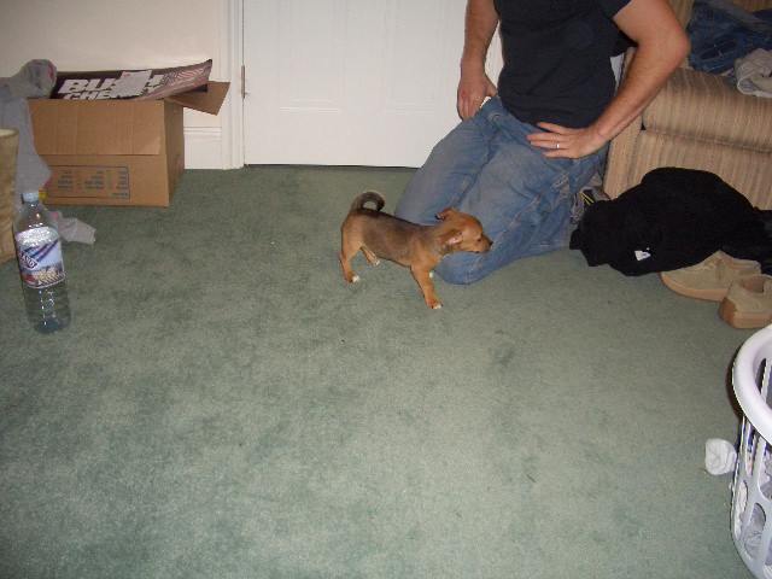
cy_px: 290
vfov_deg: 40.7
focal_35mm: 35
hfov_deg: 52.6
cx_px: 386
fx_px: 781
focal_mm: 5.8
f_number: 2.6
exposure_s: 1/60
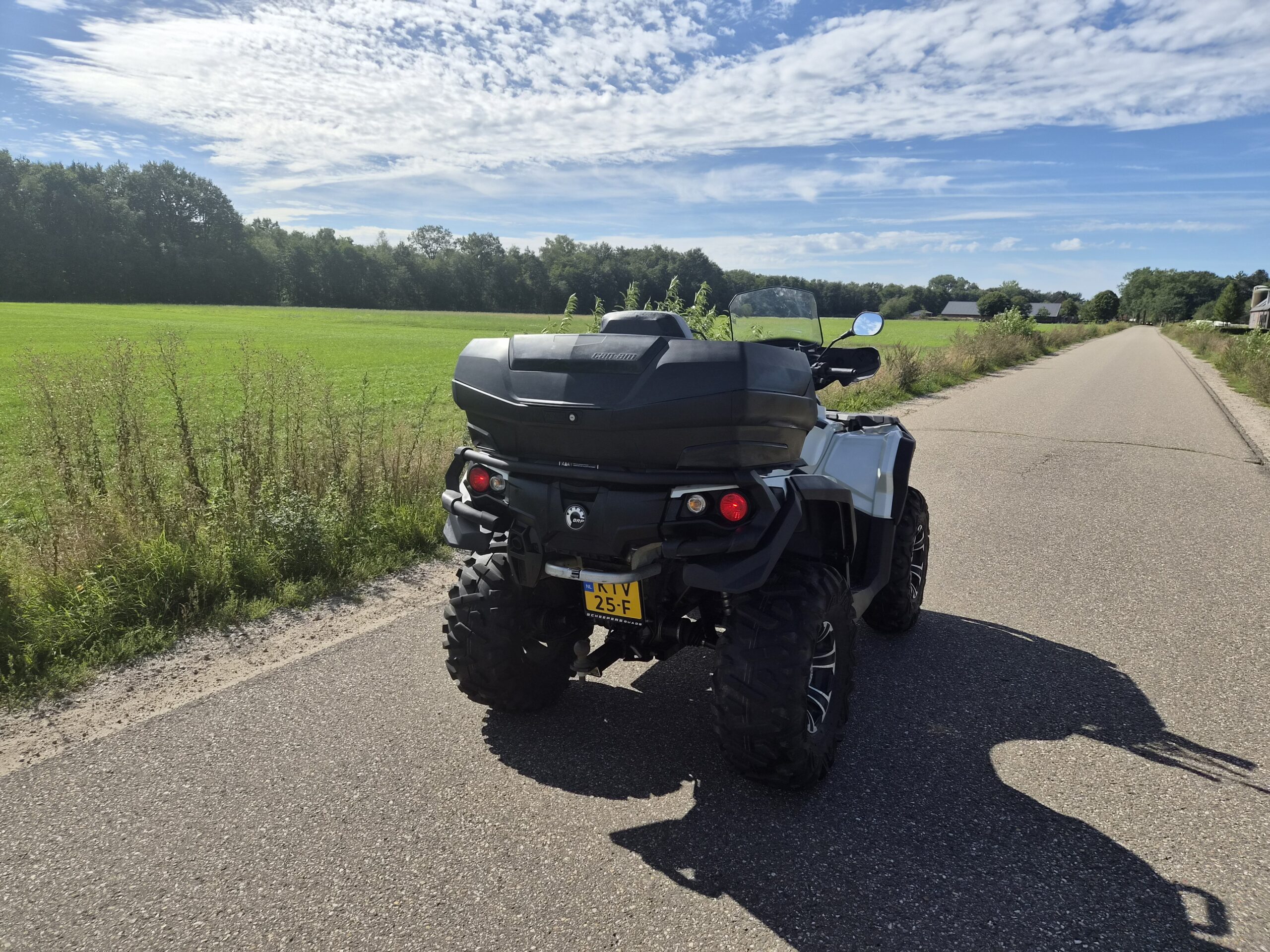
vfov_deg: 58.9
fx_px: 844
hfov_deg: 73.9
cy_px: 476
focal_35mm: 23
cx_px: 635
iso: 80
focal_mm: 5.4
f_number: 1.8
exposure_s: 1/7088
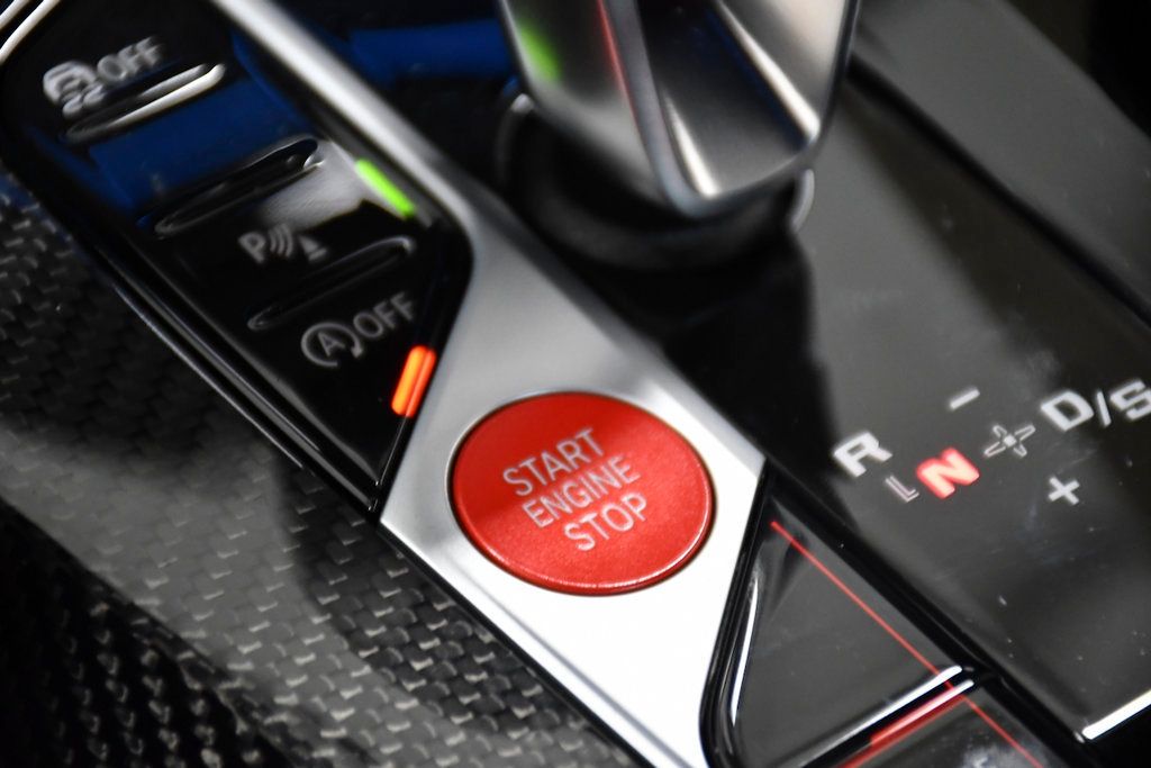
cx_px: 576
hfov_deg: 9.8
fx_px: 6715
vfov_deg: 6.5
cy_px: 384
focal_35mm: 210
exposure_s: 1/100
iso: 2500
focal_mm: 140
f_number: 5.6
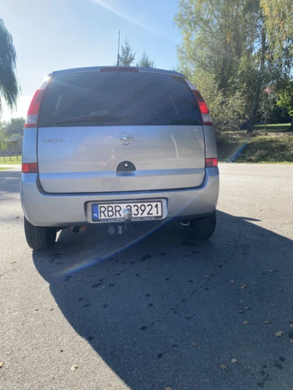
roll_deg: +2.1
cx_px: 146
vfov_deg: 67.3
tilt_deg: -10.0
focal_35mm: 26
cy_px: 195
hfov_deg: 53.1
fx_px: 293
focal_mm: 4.25
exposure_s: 1/1157
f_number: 1.8
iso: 32
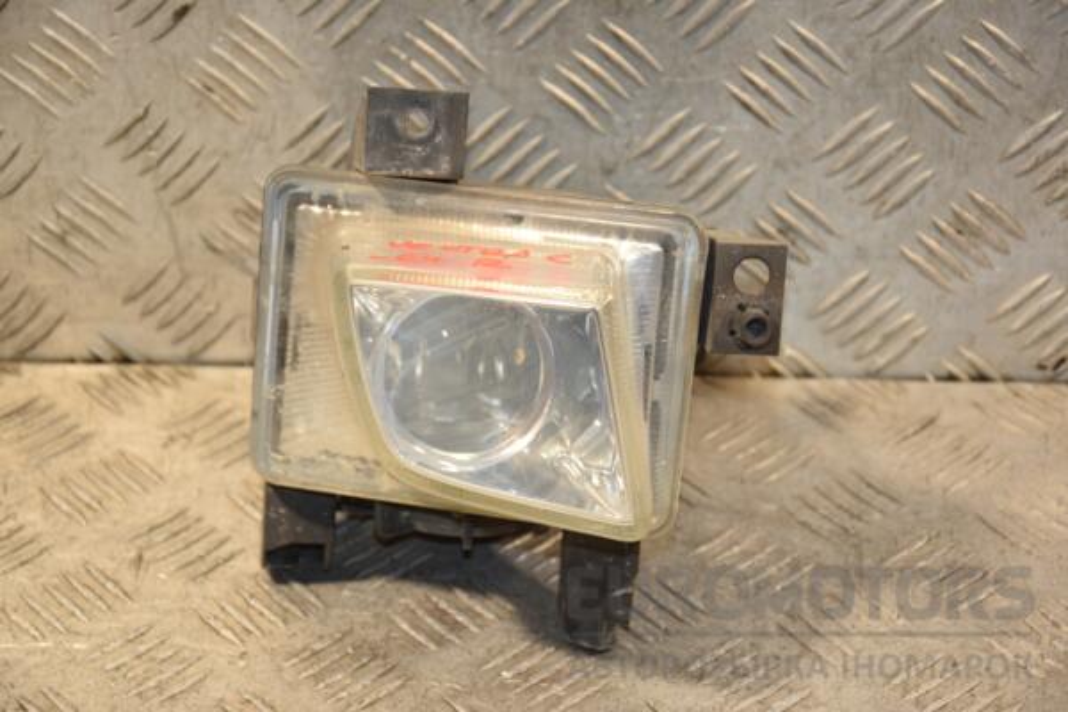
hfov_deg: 18.2
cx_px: 534
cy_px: 356
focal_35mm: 112
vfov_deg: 12.2
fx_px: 3337
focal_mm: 75
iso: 800
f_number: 5.3
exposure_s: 1/200
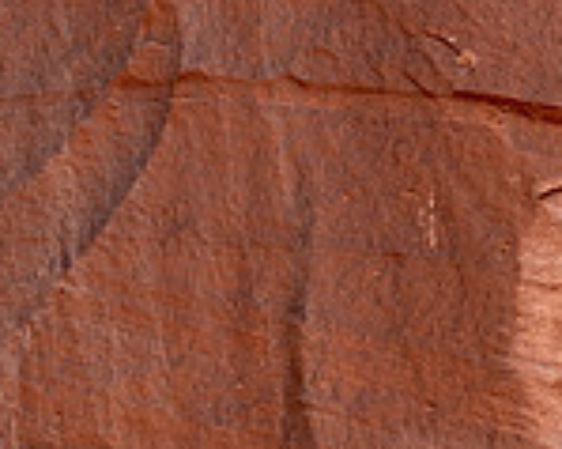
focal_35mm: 119
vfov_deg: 12.8
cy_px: -8
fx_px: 1978
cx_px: 585
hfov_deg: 15.8
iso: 400
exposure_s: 1/1600
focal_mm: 32.5
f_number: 4
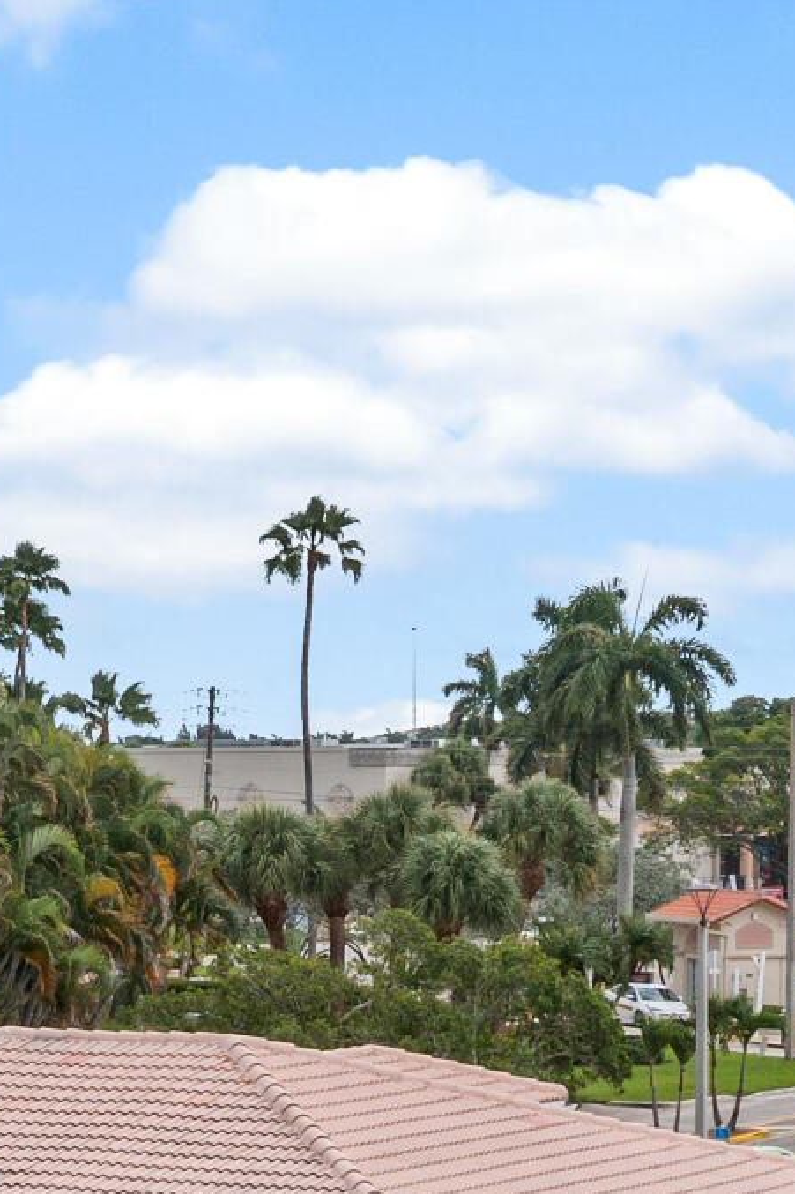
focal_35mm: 124
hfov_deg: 11.0
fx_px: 4109
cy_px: 1381
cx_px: 137
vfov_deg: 16.0
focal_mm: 10.26
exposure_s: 1/200
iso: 100
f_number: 5
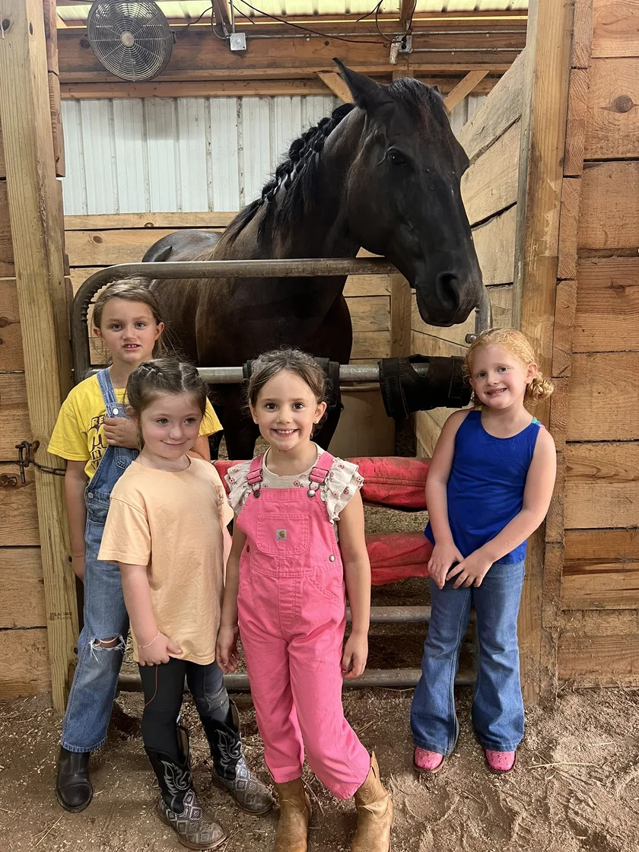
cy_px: 426
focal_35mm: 26
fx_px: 640
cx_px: 320
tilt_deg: -9.2
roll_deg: +1.3
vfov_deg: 67.3
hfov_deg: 53.1
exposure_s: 1/60
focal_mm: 5.7
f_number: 1.5
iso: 160
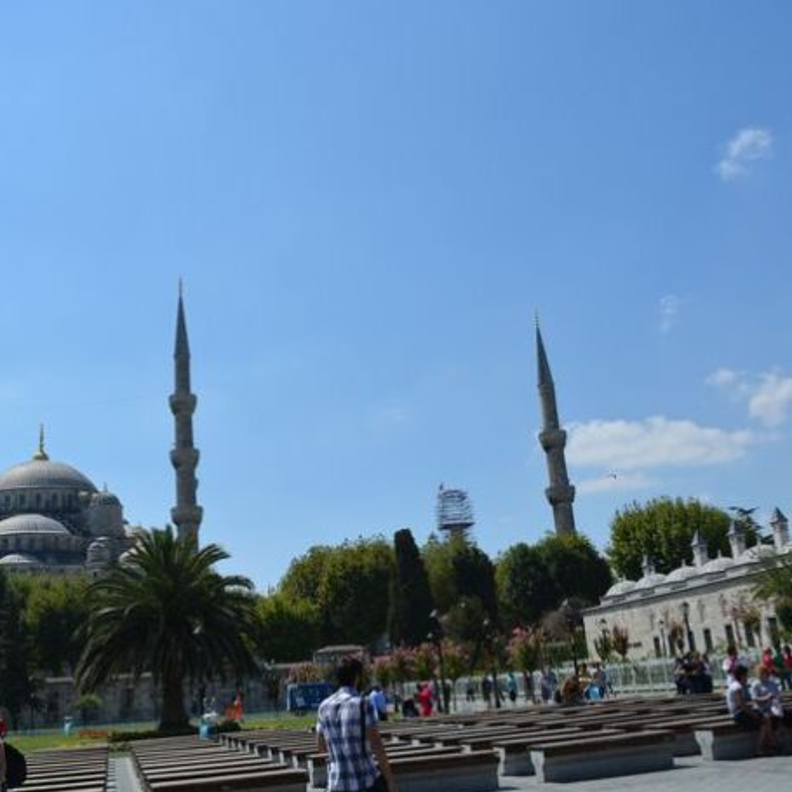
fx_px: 1010
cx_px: 296
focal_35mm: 39
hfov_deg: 42.5
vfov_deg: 42.8
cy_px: 398
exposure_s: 1/400
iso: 100
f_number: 10
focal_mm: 20
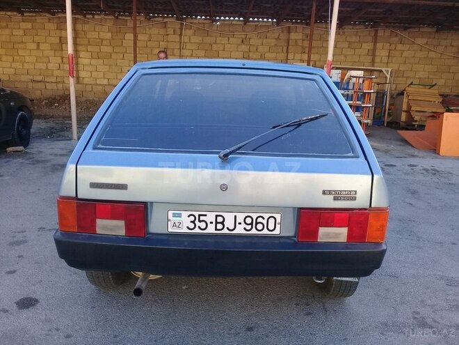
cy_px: 172
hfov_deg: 58.4
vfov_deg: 45.4
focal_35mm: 31
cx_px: 230
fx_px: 411
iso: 50
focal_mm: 3.3
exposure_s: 1/150
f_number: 2.2
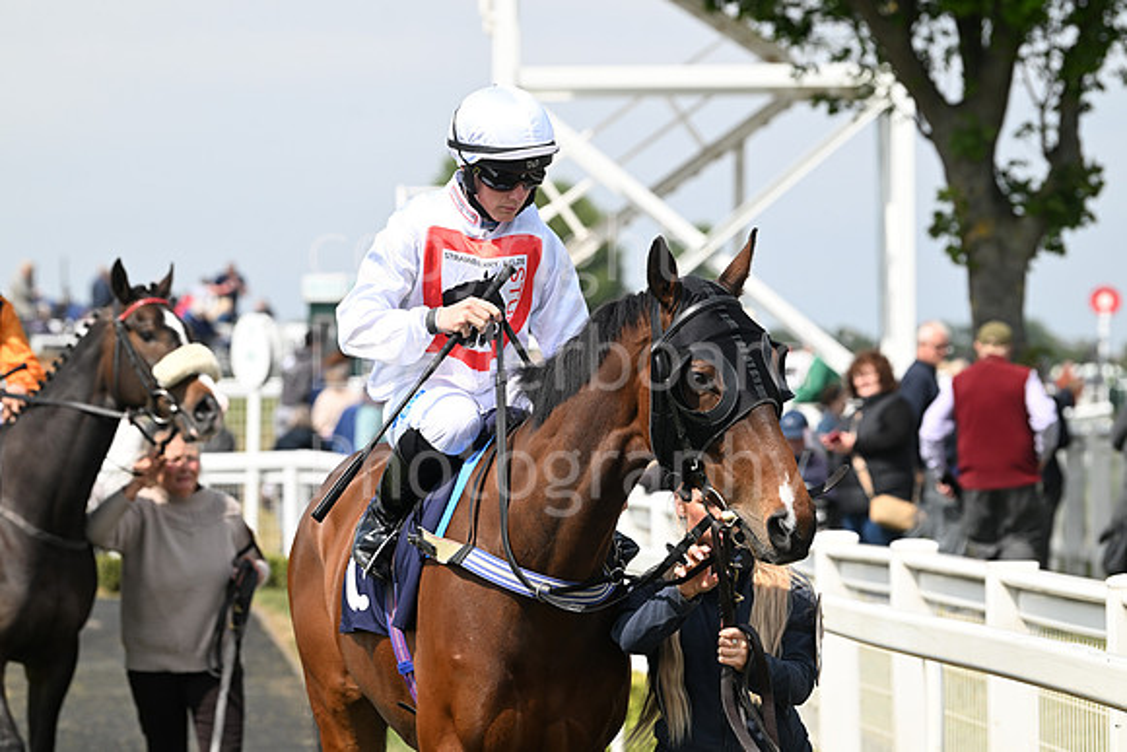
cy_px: 376
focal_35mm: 170
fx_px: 5323
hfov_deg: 12.1
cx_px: 564
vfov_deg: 8.1
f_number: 6.3
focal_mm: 170
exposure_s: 1/1250
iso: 400
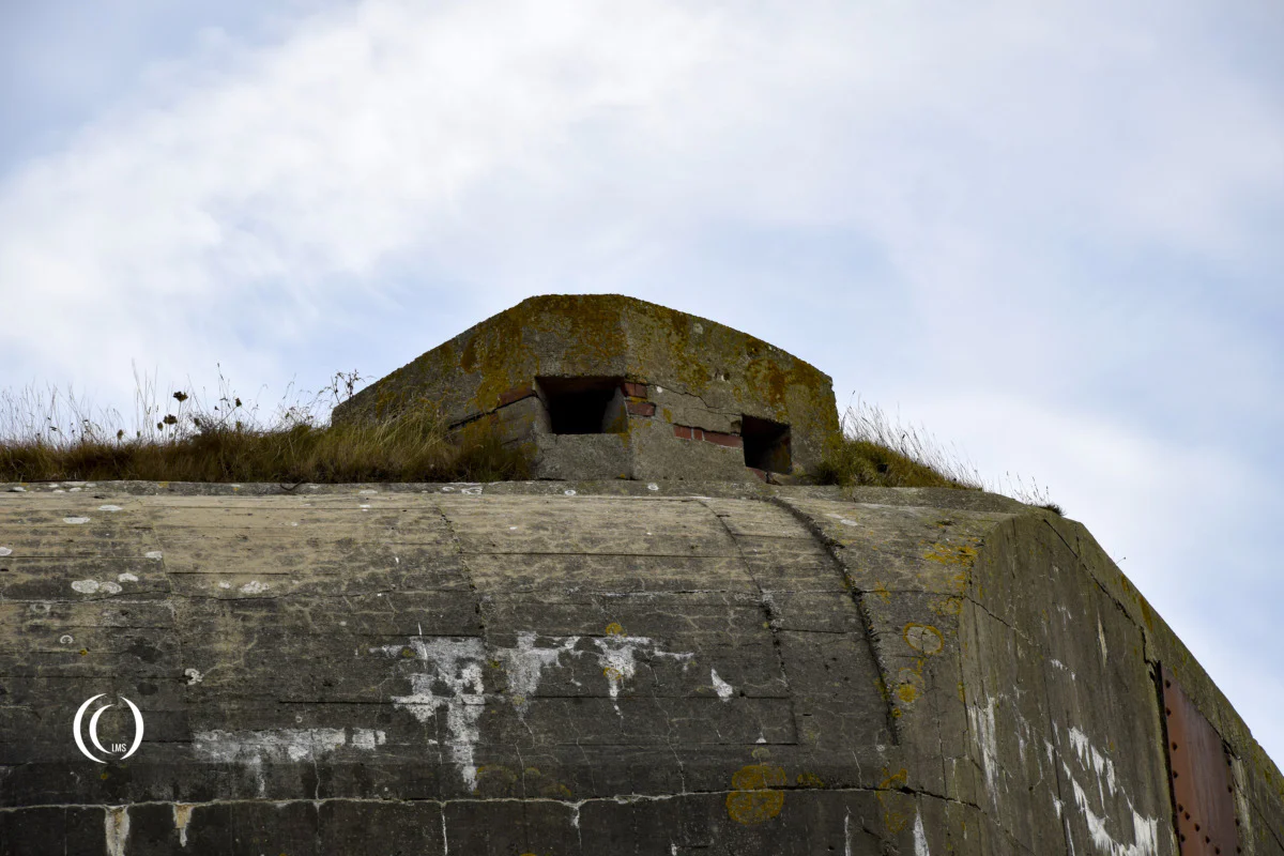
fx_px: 5617
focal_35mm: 158
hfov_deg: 13.0
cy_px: 428
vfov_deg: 8.7
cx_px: 642
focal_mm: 105
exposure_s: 1/250
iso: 200
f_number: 8
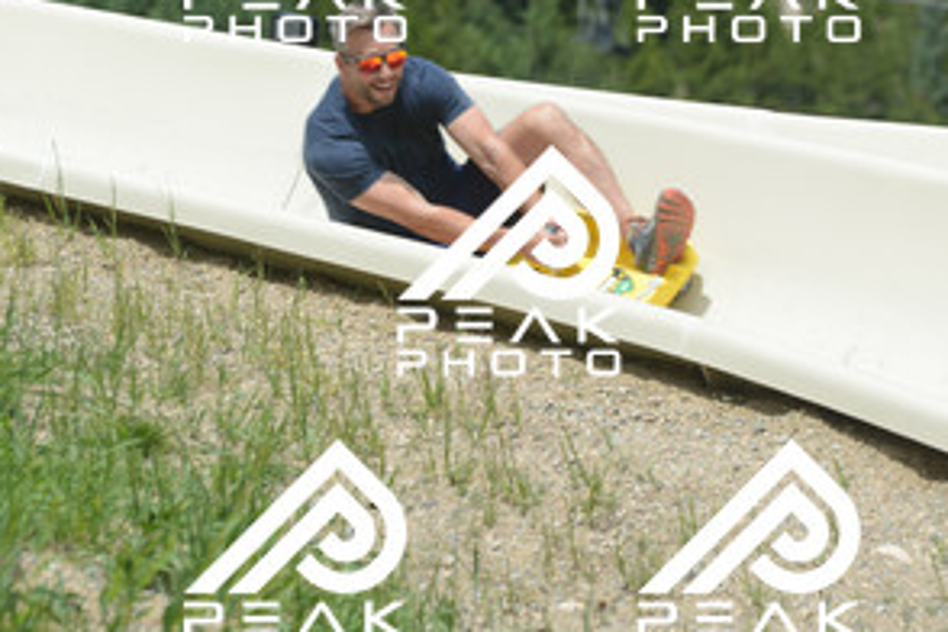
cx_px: 522
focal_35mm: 265
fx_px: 6978
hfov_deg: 7.8
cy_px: 240
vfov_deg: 5.2
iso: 220
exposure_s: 1/640
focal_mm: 195
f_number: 6.3
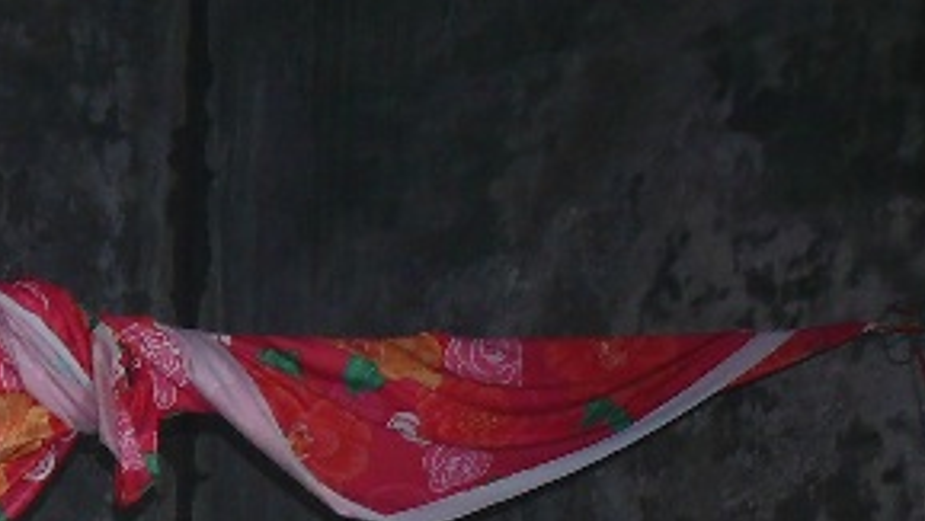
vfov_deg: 8.4
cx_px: -538
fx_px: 3313
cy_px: 1167
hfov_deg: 14.6
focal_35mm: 135
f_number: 2.8
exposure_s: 1/30
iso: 100
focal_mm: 7.4
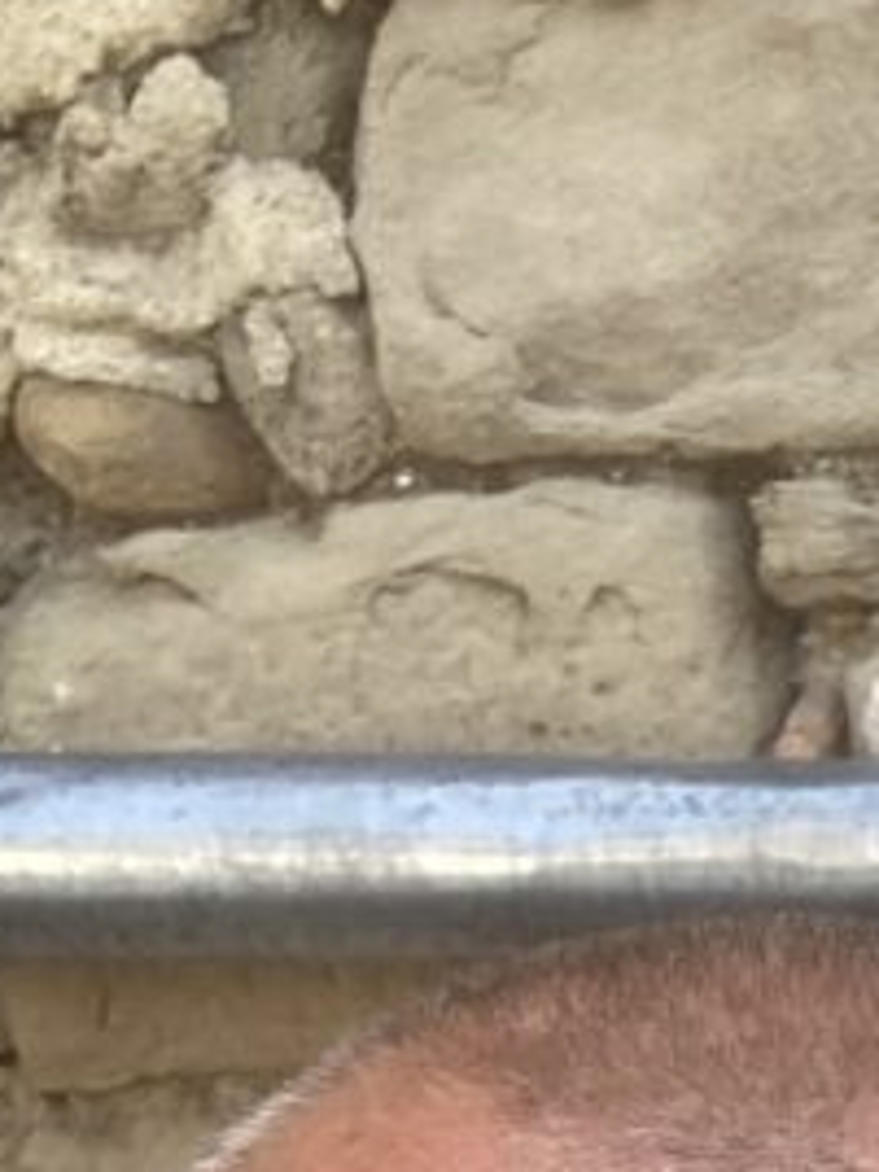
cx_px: 1649
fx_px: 4131
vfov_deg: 14.7
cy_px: 1902
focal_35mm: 122
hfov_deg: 11.2
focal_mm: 2.87
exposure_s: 1/162
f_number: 2.2
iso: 20
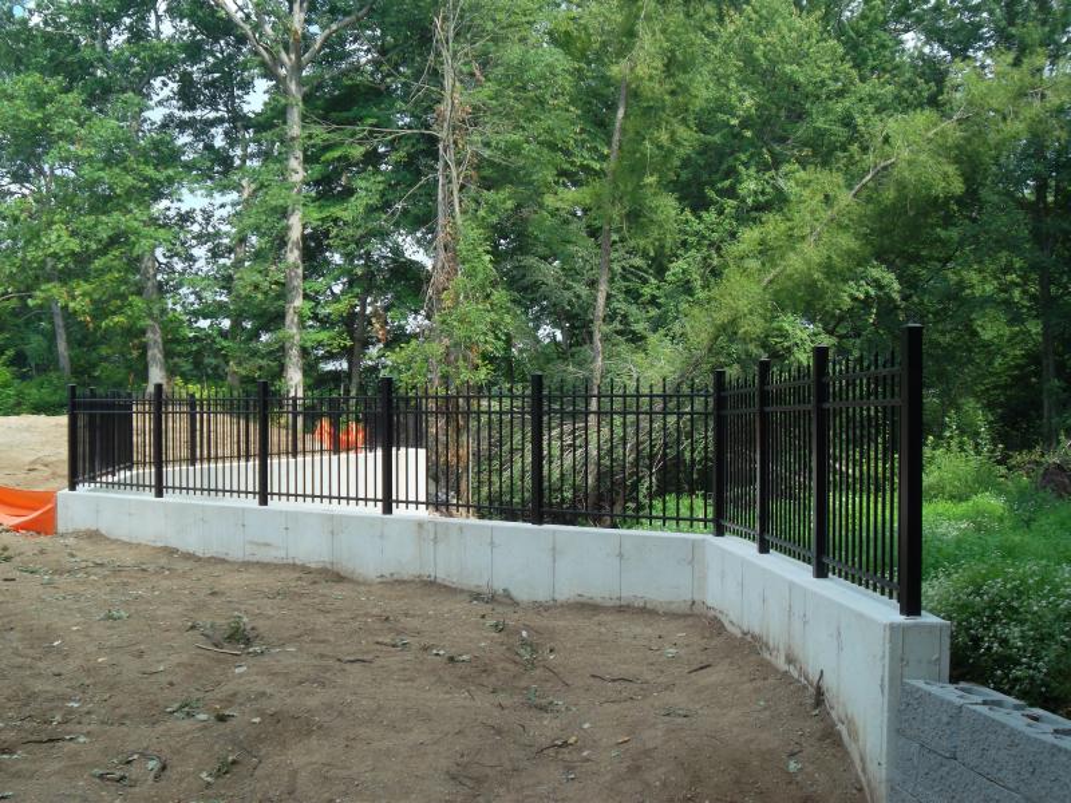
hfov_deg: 42.9
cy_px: 402
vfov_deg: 32.9
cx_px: 536
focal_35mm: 44
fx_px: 1361
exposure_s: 1/180
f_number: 4.5
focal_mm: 7.8
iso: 80
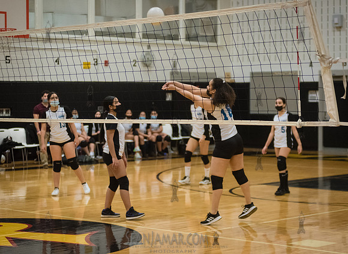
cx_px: 204
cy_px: 136
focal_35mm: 91
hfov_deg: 21.7
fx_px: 906
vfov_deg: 15.9
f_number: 3.2
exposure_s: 1/400
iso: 5000
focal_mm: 80
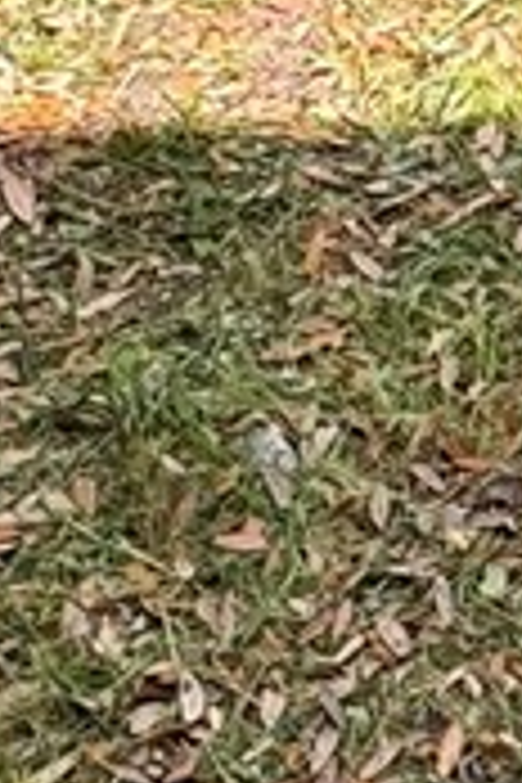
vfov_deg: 14.4
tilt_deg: -27.3
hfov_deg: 9.7
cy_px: -338
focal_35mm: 134
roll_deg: +1.8
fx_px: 2914
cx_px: 950
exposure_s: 1/561
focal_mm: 2.22
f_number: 2.2
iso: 50
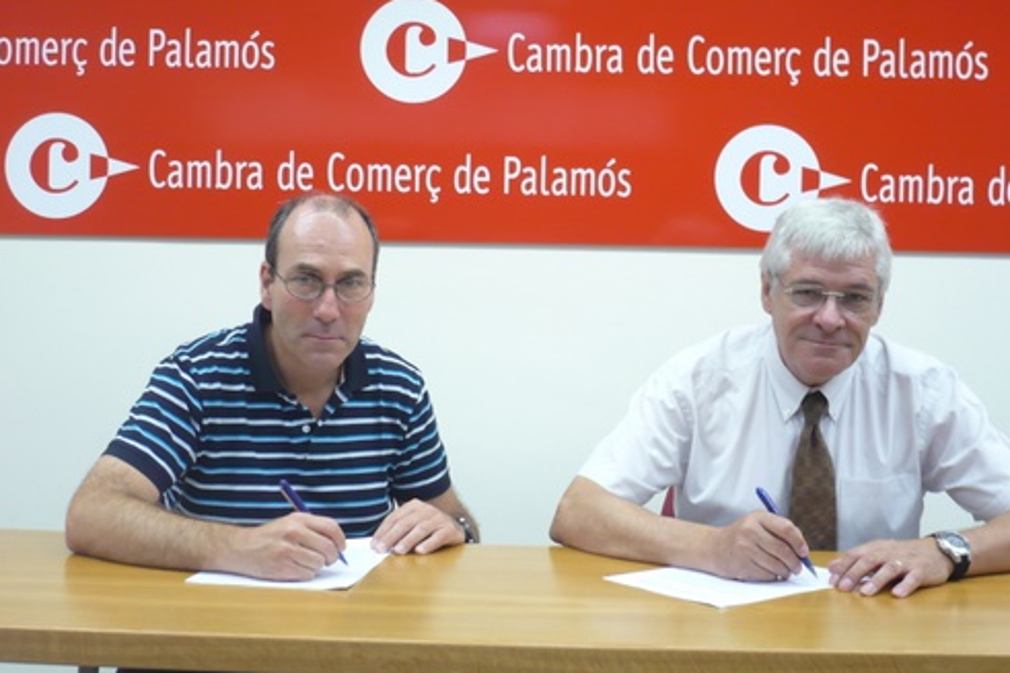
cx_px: 506
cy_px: 295
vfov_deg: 25.5
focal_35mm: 53
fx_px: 1486
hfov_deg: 37.5
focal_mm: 8.3
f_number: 3.4
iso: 200
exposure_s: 1/30
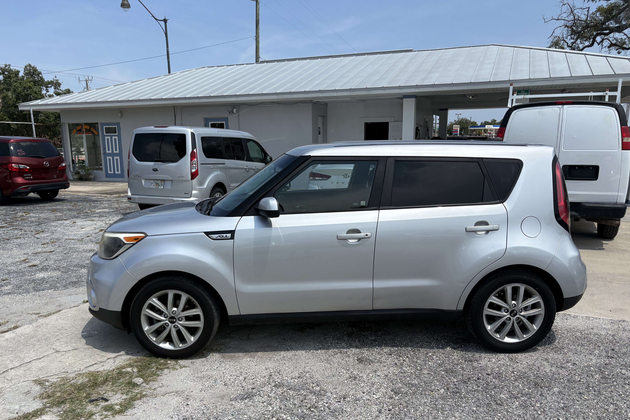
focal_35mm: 28
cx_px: 304
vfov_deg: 46.3
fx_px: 490
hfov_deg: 65.5
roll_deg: +1.6
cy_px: 241
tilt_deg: -10.1
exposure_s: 1/5348
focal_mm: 5.96
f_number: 1.6
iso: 50
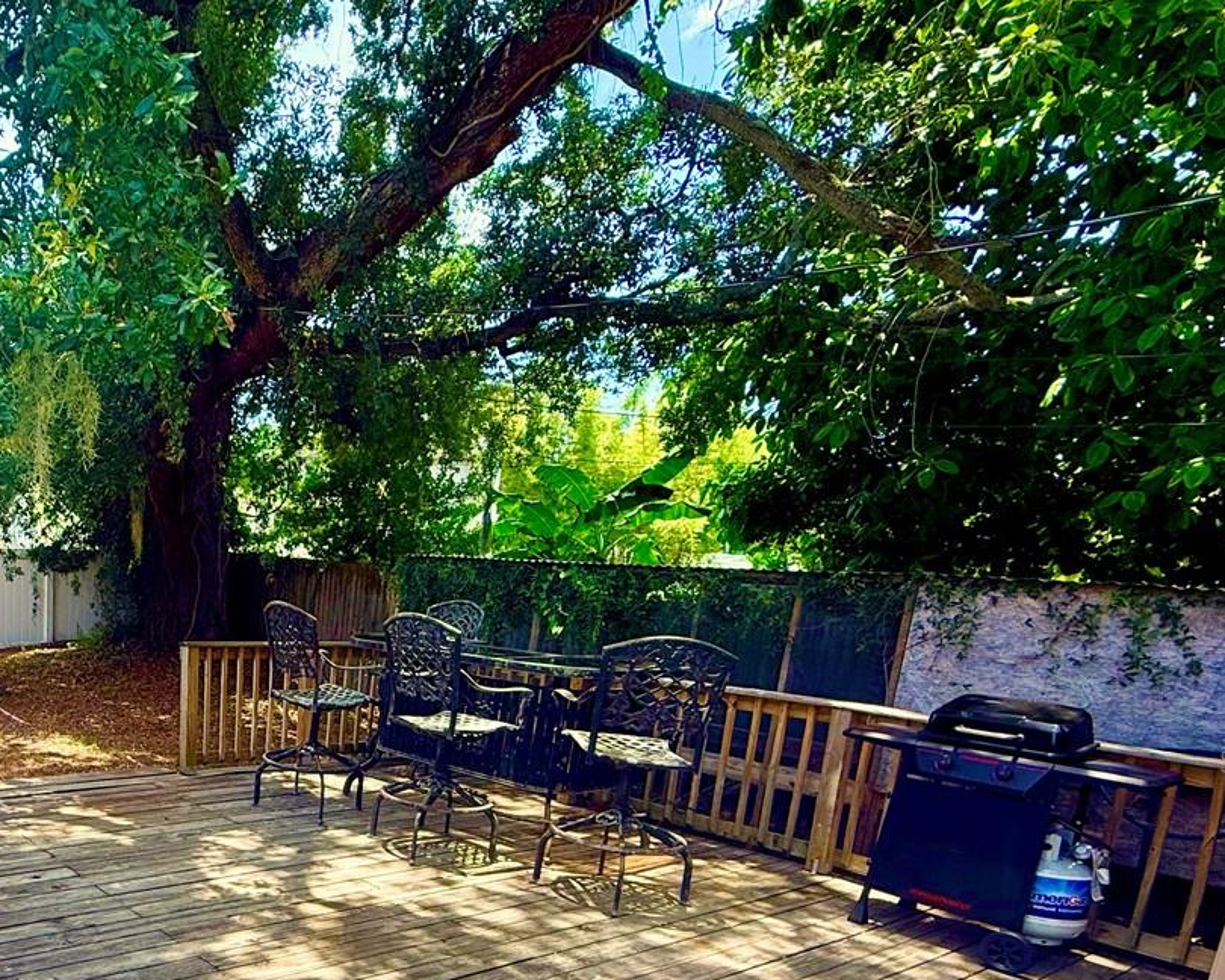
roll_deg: -2.5
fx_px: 979
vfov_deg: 50.5
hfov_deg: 56.5
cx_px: 153
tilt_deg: -12.4
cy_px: 761
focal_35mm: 27
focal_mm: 2.22
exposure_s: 1/427
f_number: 2.2
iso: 64
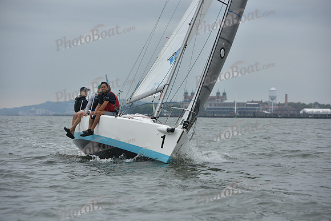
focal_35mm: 175
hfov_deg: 11.7
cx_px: 166
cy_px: 110
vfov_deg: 7.9
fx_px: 1609
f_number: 7.1
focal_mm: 175
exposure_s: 1/800
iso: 400
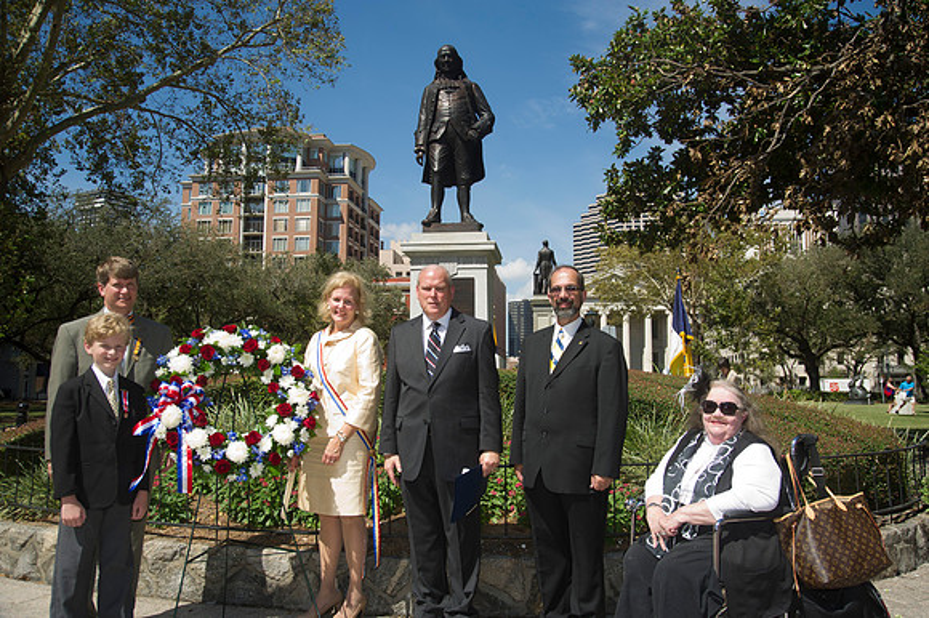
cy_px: 309
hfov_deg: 62.0
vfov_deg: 43.6
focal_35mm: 30
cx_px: 464
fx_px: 774
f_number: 8
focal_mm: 30
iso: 200
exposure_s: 1/250
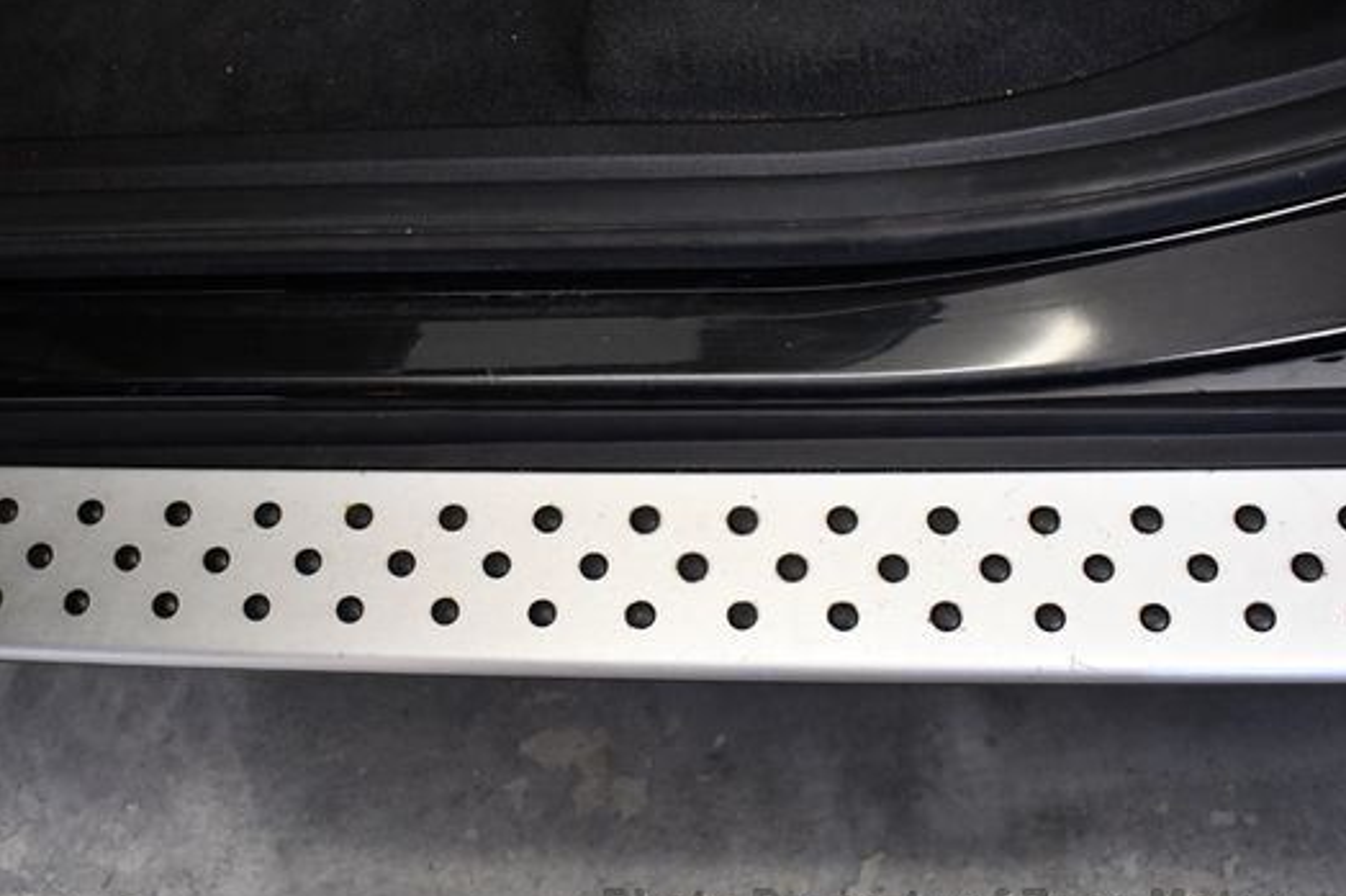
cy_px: 411
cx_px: 573
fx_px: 1644
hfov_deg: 44.4
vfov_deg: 30.5
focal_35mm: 44
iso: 2800
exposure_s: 1/125
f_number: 3.8
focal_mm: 24
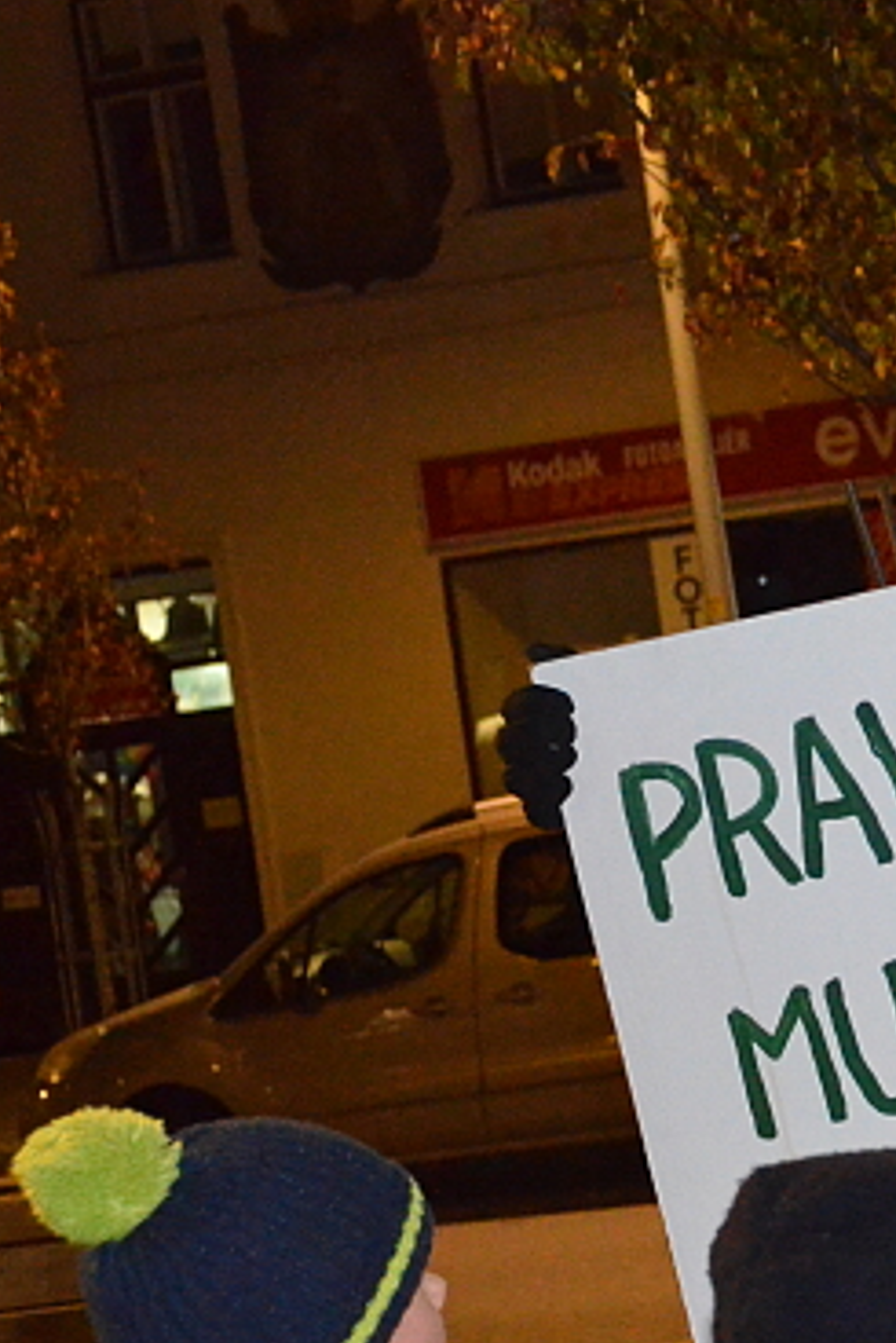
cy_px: 900
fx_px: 4140
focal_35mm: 111
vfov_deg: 18.4
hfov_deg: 12.0
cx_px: 1214
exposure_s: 1/60
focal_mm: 34
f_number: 4.2
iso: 6400
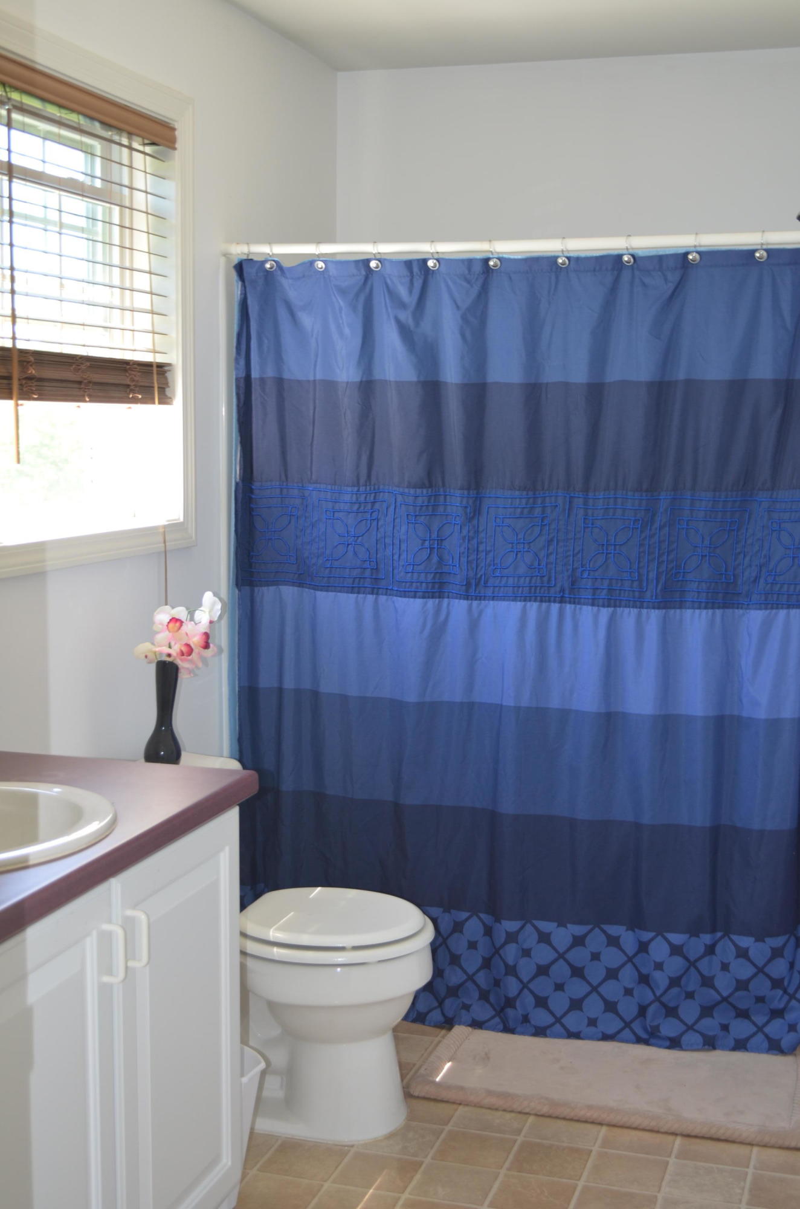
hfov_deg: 27.9
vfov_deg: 41.2
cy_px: 604
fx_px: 1608
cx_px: 400
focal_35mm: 48
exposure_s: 1/30
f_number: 4.8
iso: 320
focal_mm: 32
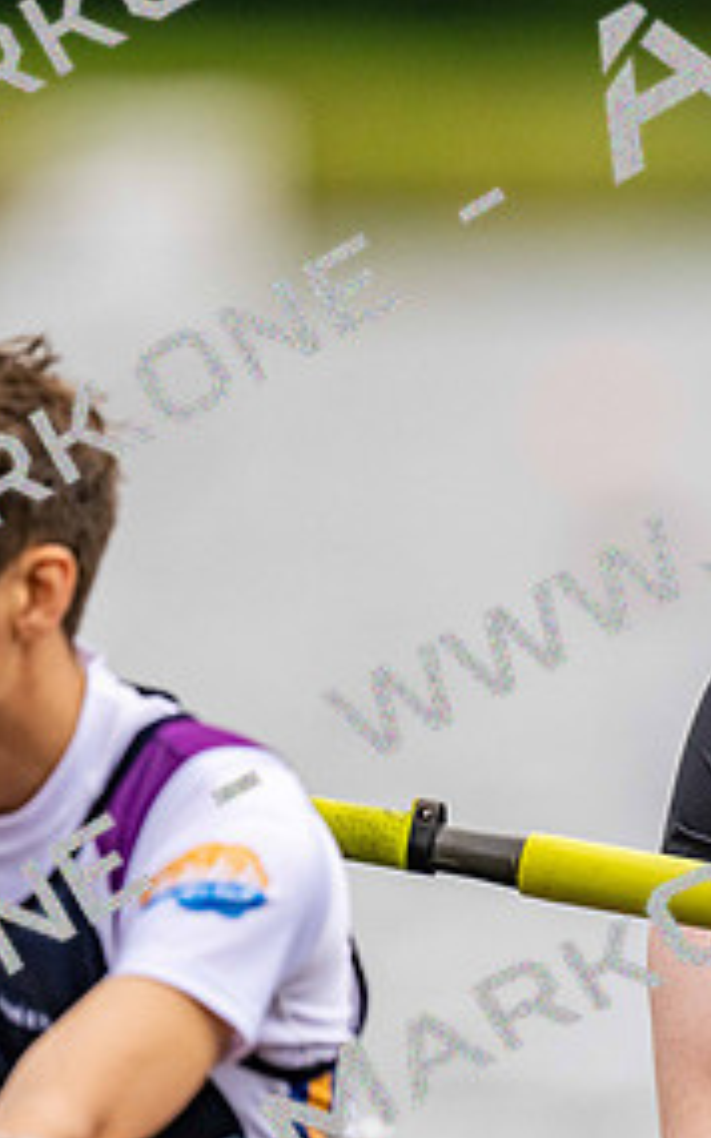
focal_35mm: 1244
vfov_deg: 1.7
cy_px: 769
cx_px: 819
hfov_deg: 1.1
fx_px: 38588
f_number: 4
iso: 1000
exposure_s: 1/2500
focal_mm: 600
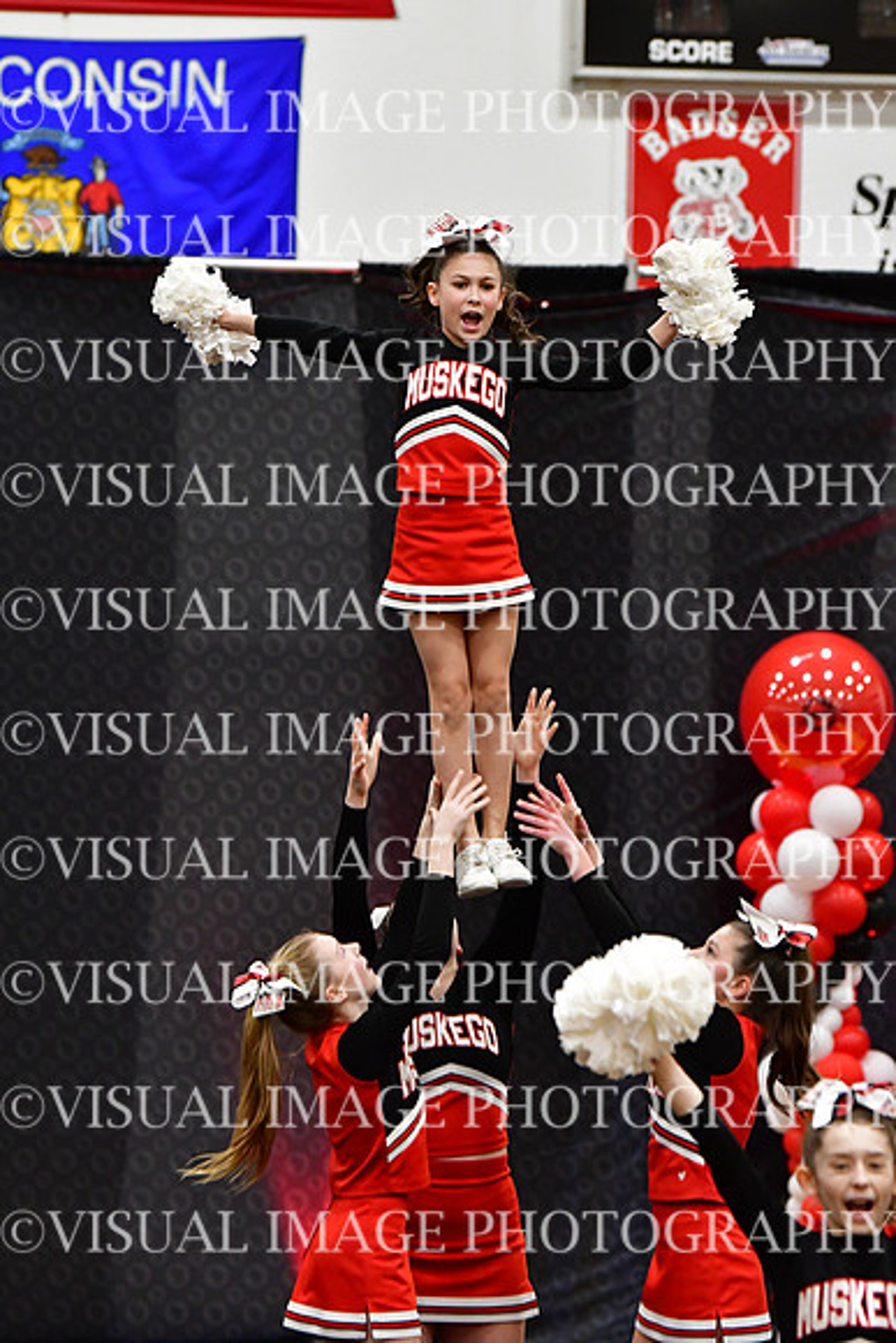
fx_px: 8394
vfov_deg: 9.1
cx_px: 448
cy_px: 672
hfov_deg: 6.1
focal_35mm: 225
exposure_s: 1/500
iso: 4000
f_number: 3.5
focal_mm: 150
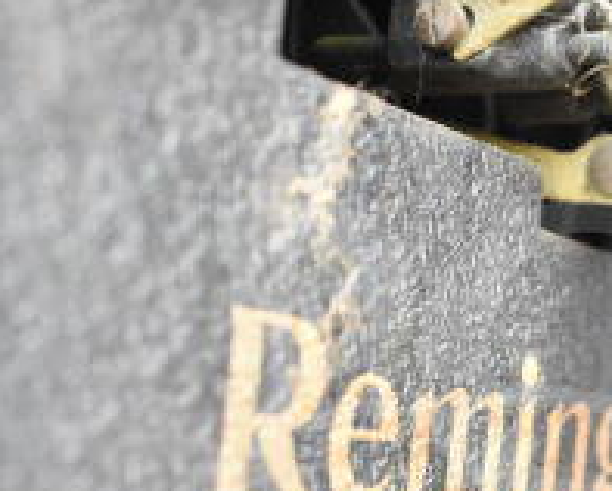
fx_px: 1658
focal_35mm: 91
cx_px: 494
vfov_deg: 16.6
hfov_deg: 20.7
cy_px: 449
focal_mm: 21
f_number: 3.8
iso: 1600
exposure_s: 1/50
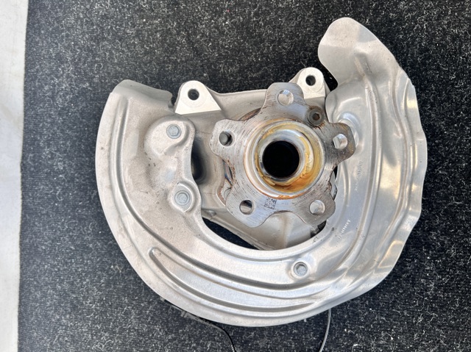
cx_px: 236
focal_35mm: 26
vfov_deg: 53.0
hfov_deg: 67.3
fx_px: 354
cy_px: 176
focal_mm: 5.7
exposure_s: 1/157
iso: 40
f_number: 1.5
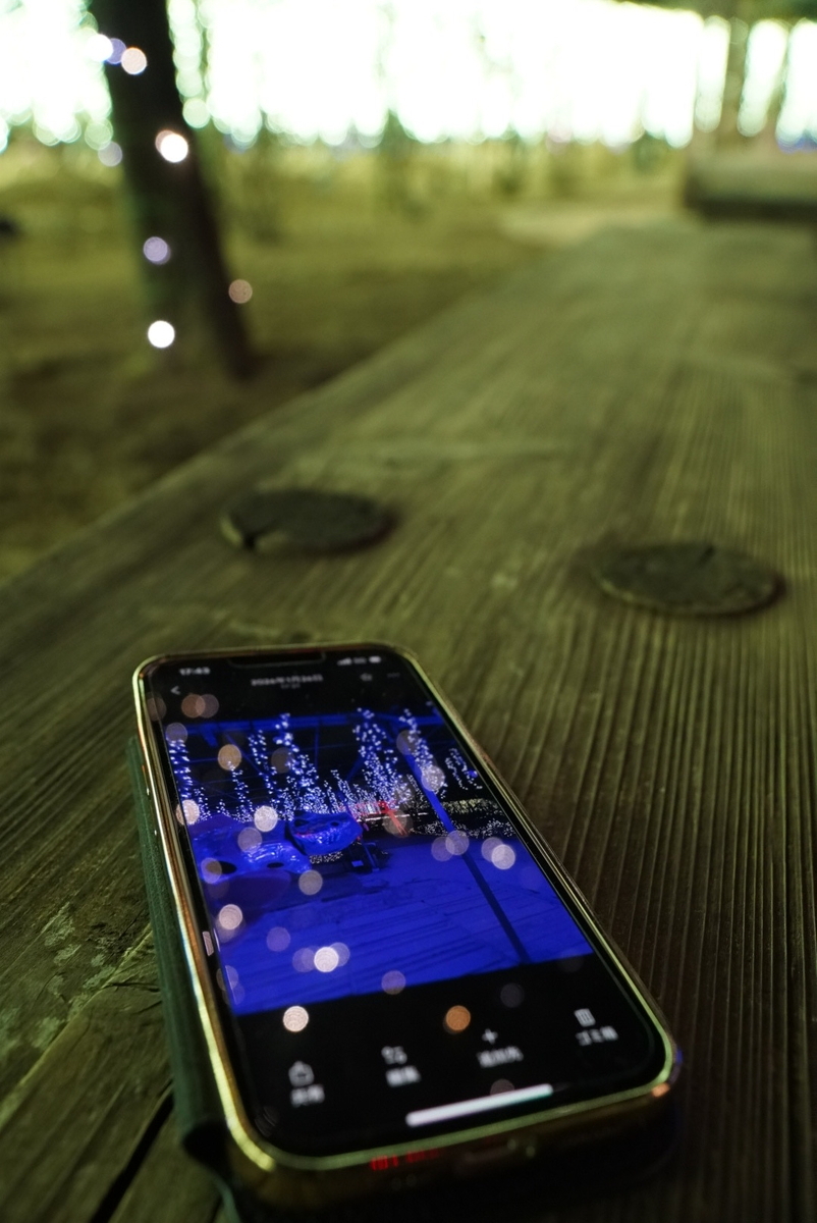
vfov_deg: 59.5
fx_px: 1070
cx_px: 408
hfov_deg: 41.8
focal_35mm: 32
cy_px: 612
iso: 6400
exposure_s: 1/60
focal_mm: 21
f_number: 4
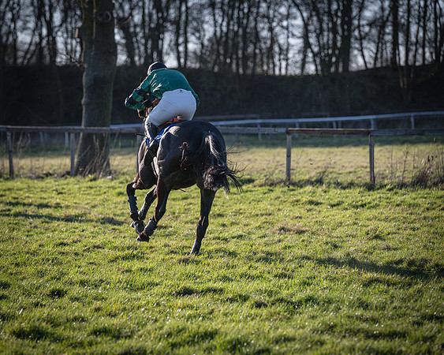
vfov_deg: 8.7
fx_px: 2340
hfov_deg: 10.8
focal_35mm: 178
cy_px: 176
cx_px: 186
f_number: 4
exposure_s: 1/2500
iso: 200
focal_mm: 150
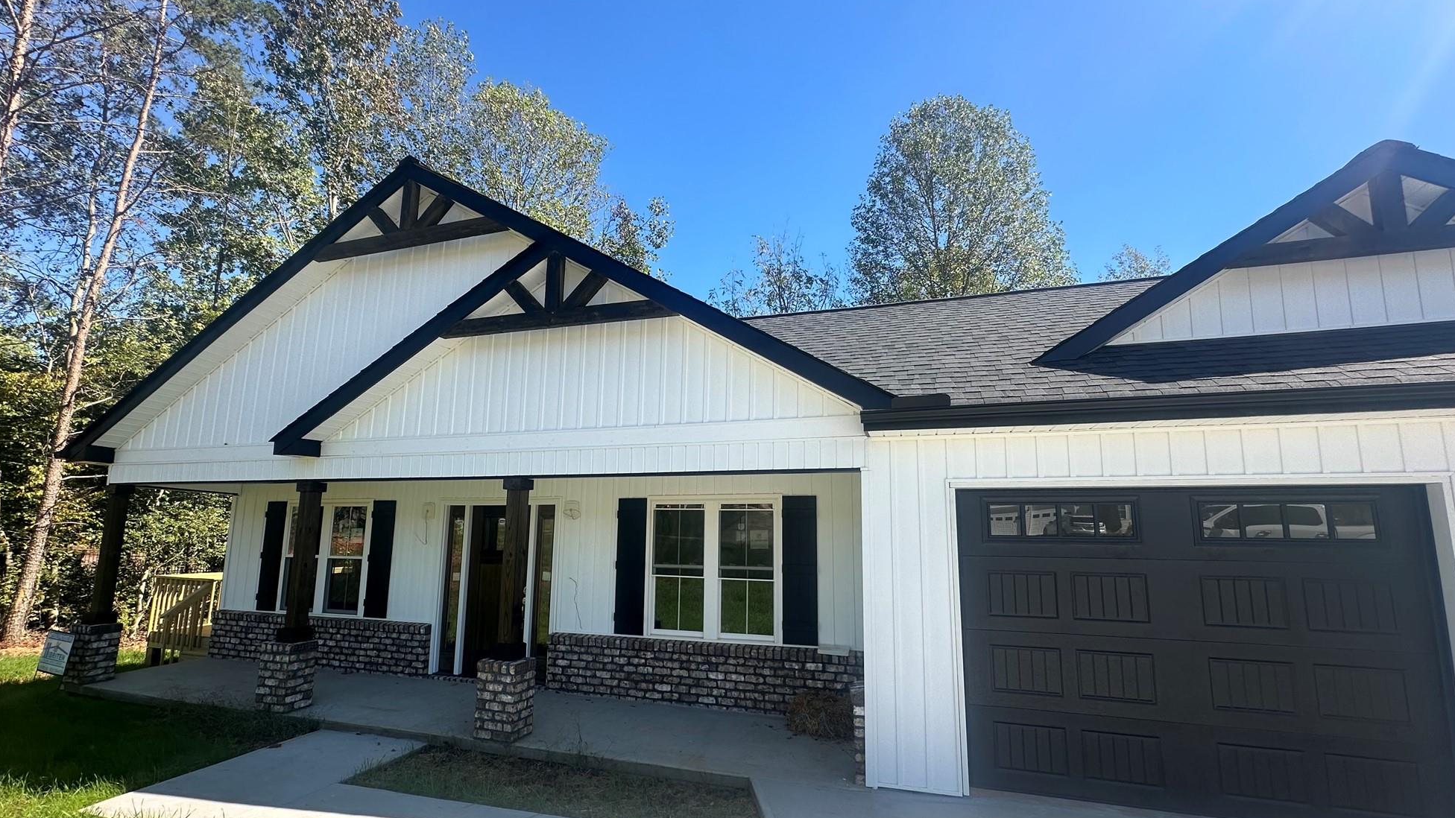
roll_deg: -1.0
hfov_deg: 99.4
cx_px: 725
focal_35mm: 16
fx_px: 617
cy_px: 447
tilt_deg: +8.3
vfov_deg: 66.9
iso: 50
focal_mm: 2.22
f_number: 2.2
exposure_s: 1/988
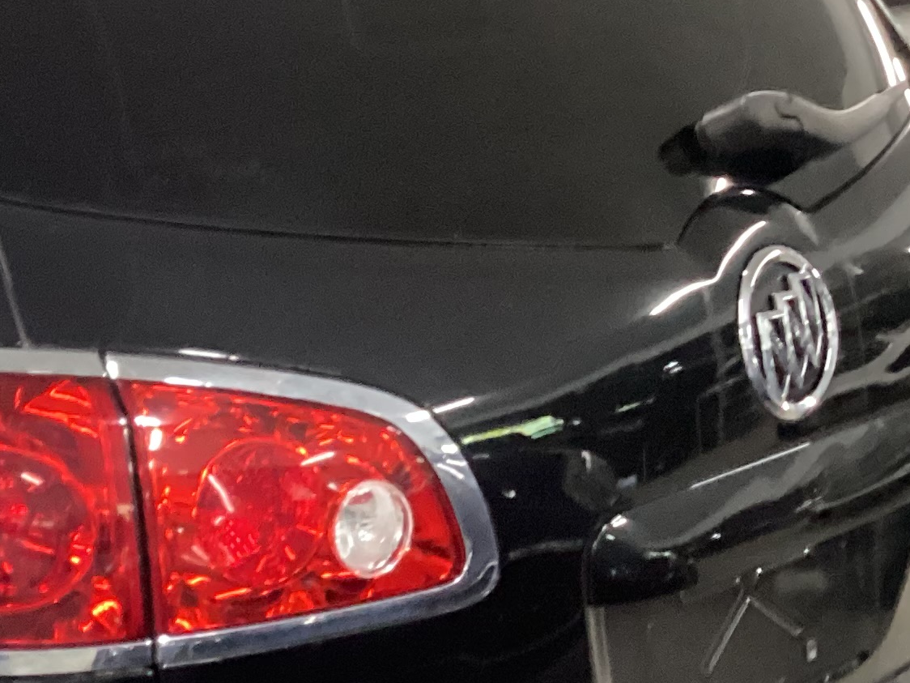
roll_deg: +1.1
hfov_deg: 20.3
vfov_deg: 16.4
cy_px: 438
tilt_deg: -17.8
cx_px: -207
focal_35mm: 90
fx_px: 2366
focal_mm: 3.3
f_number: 2.4
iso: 500
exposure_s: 1/30
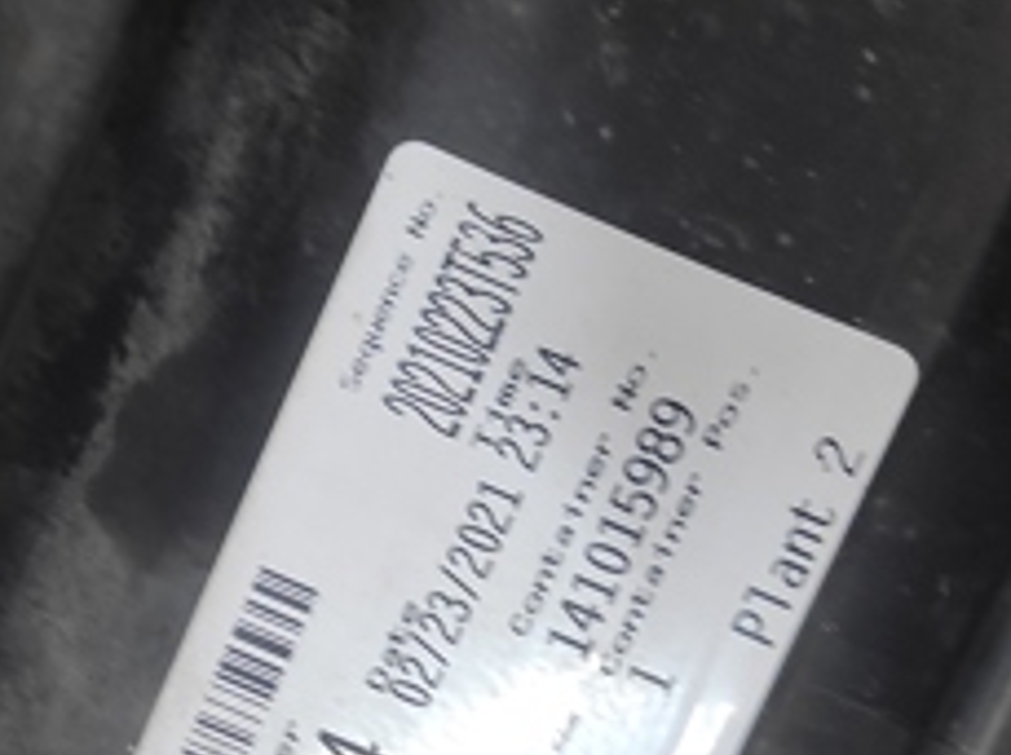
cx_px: 238
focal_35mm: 70
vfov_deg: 20.2
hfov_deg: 27.4
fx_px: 2041
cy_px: 773
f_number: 1.89
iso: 596
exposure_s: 1/33
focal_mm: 5.43
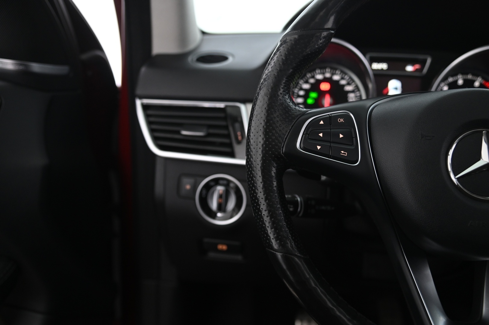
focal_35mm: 34
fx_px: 461
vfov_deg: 38.8
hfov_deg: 55.8
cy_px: 162
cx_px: 244
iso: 2000
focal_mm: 34
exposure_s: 1/20
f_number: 4
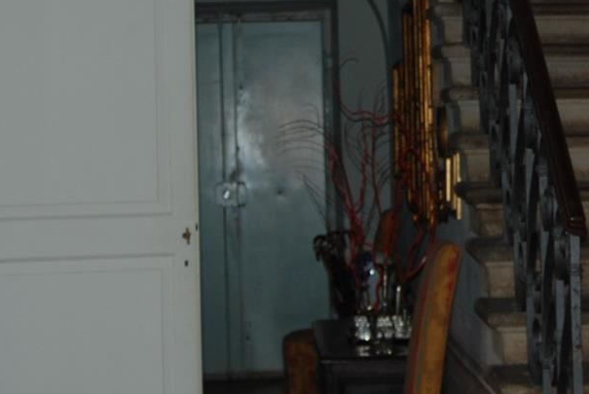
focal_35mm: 111
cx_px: 527
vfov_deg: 12.3
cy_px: 55
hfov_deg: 18.1
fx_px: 1818
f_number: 3.5
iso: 200
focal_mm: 28
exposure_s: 1/60
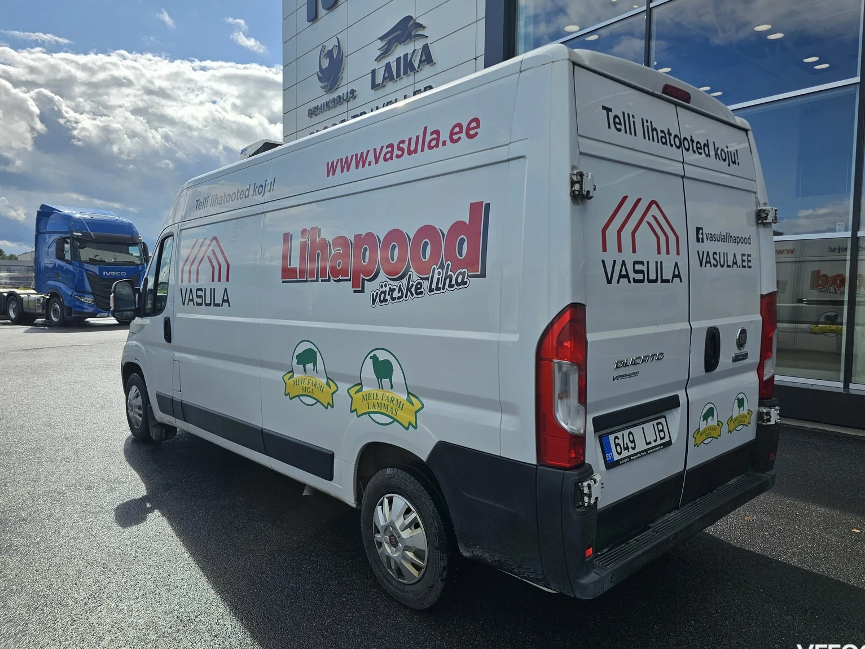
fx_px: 600
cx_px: 432
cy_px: 329
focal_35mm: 24
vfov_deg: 56.8
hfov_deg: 71.6
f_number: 1.7
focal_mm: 6.3
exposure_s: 1/1336
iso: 10
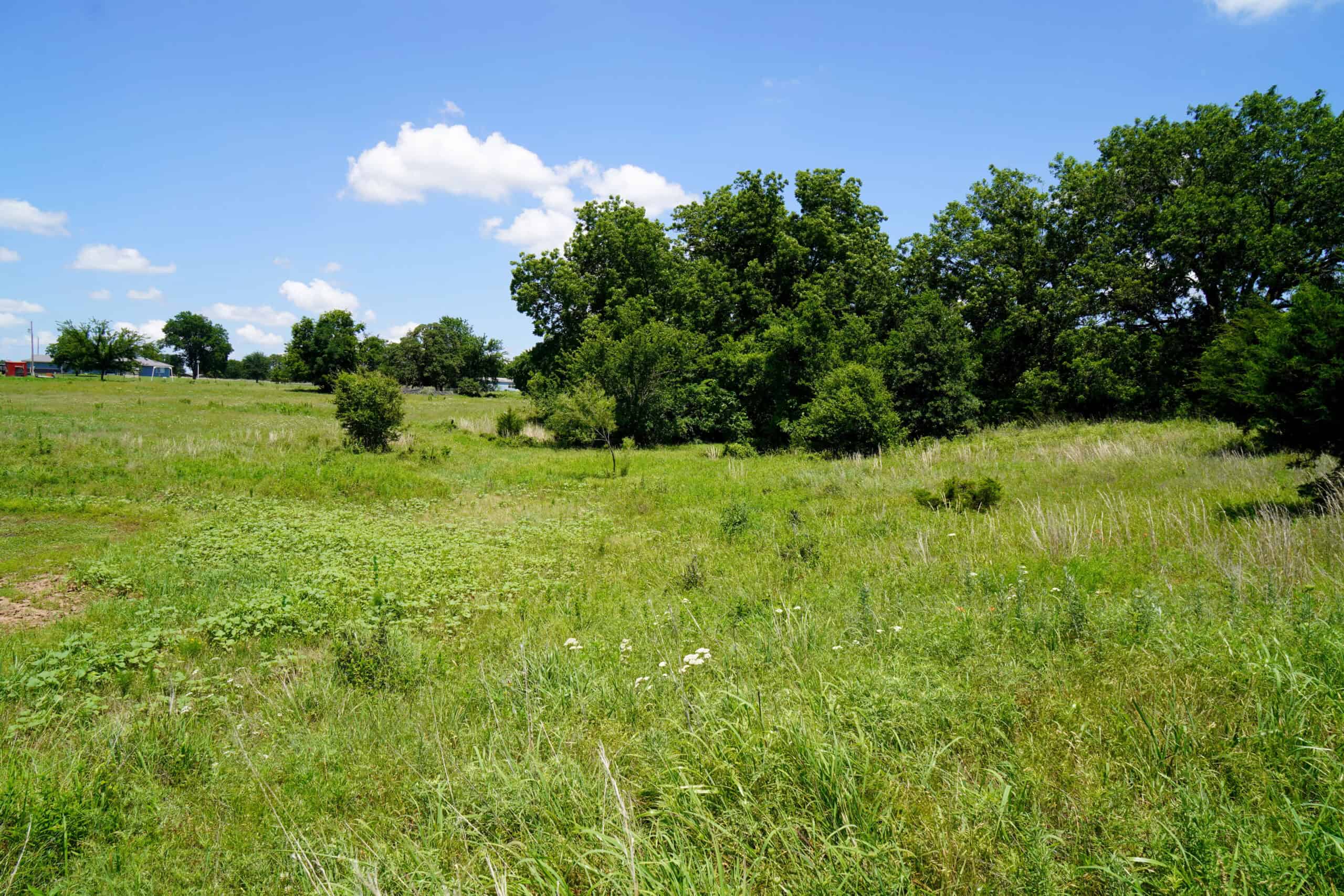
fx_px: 896
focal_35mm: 24
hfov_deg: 73.7
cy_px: 448
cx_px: 672
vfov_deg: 53.1
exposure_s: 1/125
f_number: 9
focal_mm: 16
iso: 100
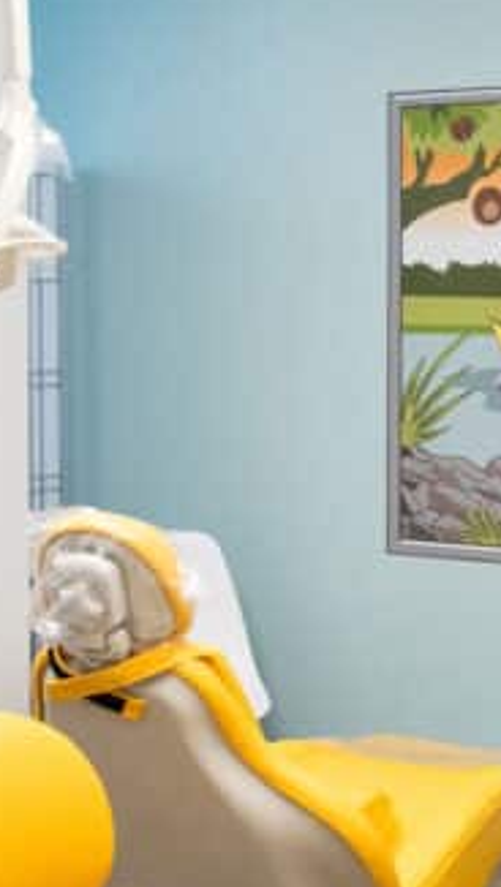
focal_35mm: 69
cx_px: 460
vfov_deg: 30.5
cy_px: 373
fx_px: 1625
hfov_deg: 17.2
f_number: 4
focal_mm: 24
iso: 1600
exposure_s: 1/250
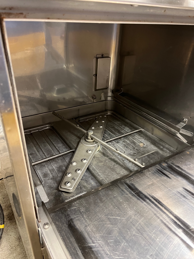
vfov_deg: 67.3
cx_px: 97
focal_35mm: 26
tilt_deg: -31.3
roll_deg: -2.6
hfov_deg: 53.1
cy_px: 130
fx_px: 194
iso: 400
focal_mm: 5.1
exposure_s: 1/33
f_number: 1.6
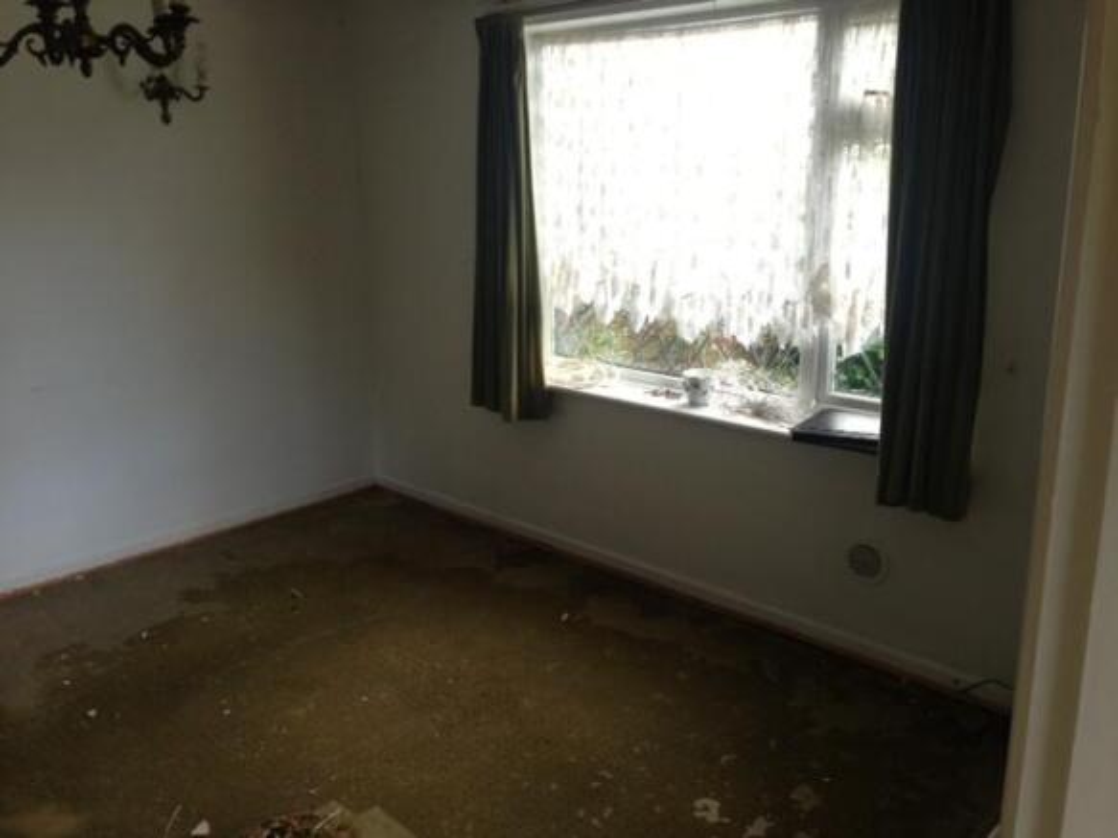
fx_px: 1066
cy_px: 419
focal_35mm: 33
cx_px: 559
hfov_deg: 55.4
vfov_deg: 42.9
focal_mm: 4.13
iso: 50
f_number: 2.4
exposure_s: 1/20
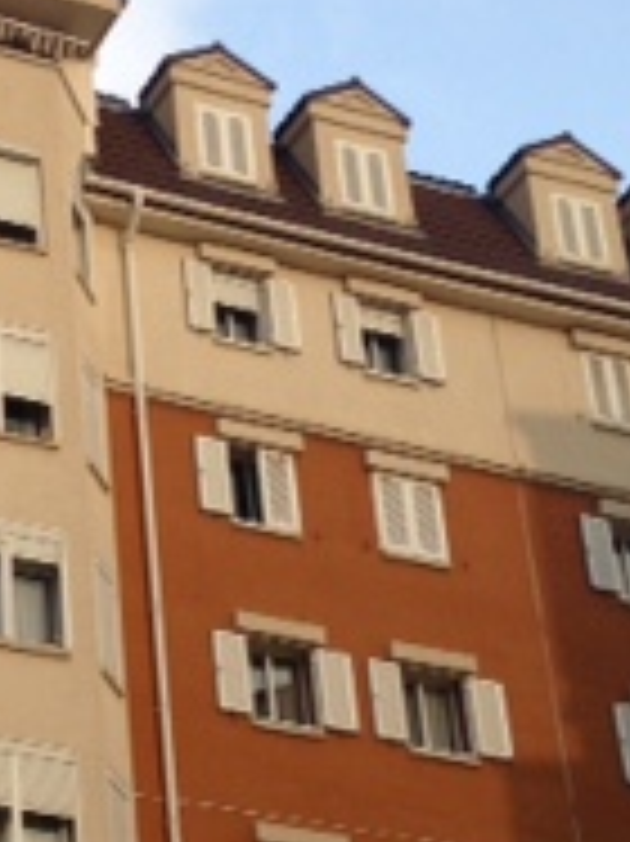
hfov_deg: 12.9
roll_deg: +1.9
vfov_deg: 17.4
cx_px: -63
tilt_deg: +30.1
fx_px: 2745
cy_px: 594
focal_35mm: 113
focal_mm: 4.12
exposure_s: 1/382
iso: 50
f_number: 2.4
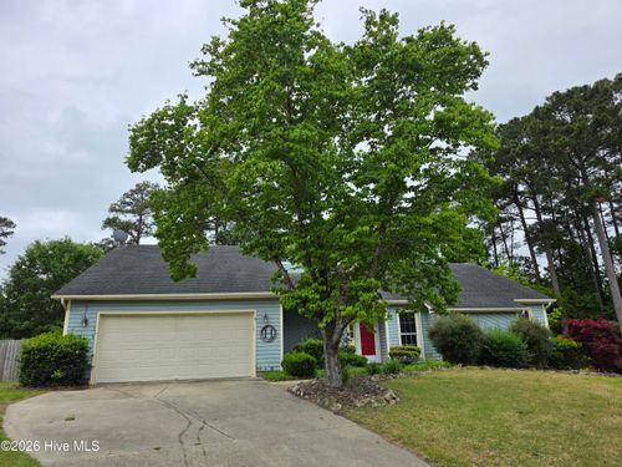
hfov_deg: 73.9
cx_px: 311
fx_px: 413
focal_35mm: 23
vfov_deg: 58.9
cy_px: 234
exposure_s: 1/6809
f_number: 1.7
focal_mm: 6.3
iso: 80
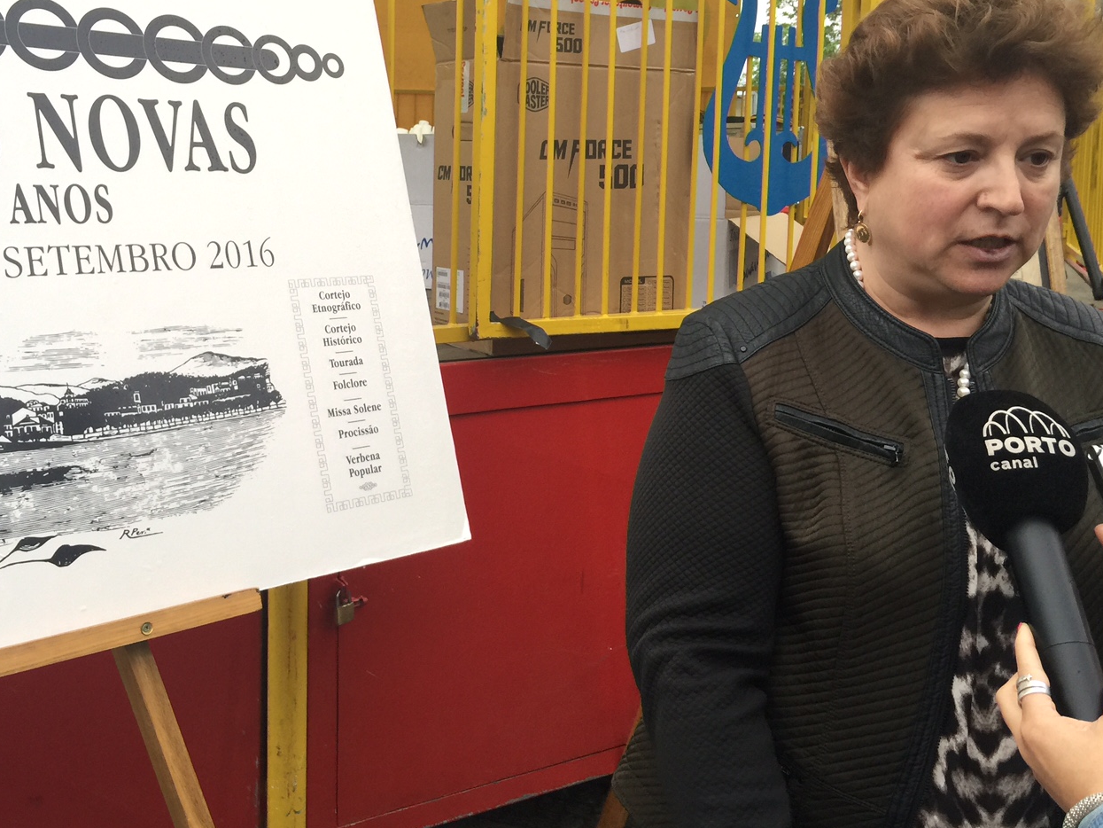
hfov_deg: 48.7
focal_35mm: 38
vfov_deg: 37.4
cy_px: 296
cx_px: 455
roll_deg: -2.4
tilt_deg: -5.5
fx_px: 1211
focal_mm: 4.15
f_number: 2.2
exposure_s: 1/33
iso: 32
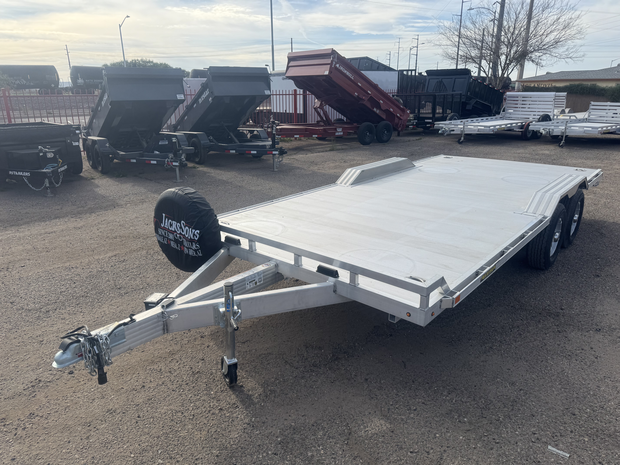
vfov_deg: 56.8
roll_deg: -0.2
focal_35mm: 24
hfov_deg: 71.6
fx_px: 430
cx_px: 310
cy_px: 232
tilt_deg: -16.9
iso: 80
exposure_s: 1/4310
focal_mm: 6.76
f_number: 1.78
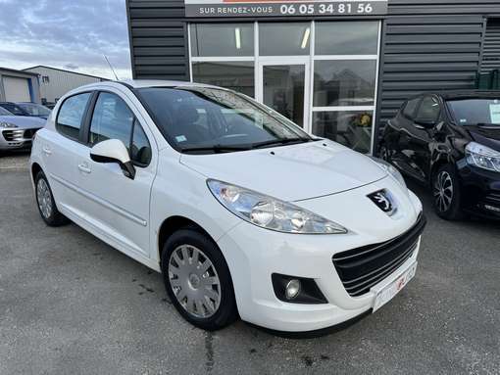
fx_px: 347
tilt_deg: -13.4
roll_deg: +0.9
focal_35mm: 24
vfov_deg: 56.9
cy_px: 188
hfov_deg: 71.6
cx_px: 250
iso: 80
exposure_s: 1/1637
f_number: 1.78
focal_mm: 6.86
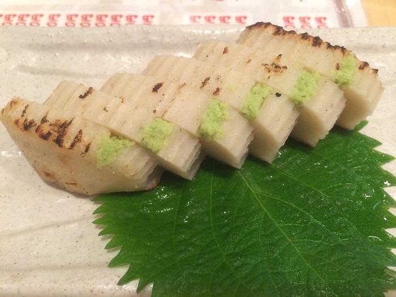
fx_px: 332
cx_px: 198
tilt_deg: -60.5
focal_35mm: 29
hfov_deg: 61.7
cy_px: 148
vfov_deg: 48.2
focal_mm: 4.15
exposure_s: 1/17
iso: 250
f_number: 2.2
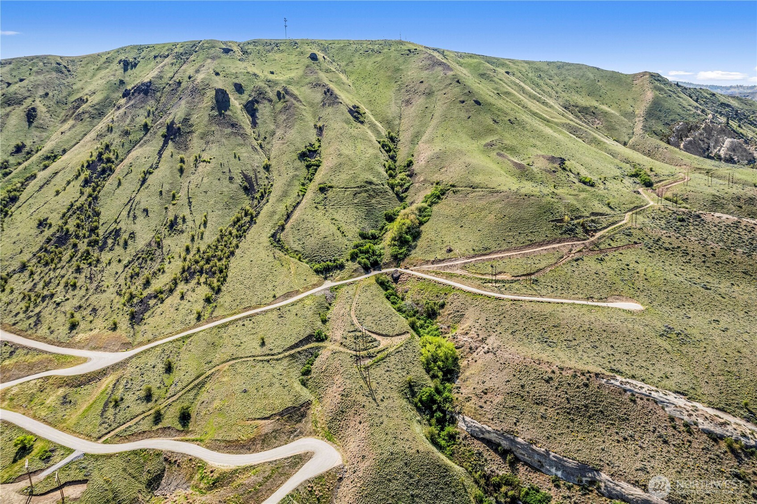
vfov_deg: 57.2
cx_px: 378
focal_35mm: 22
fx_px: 462
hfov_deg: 78.6
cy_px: 252
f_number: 2.8
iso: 100
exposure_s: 1/1500
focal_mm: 8.38
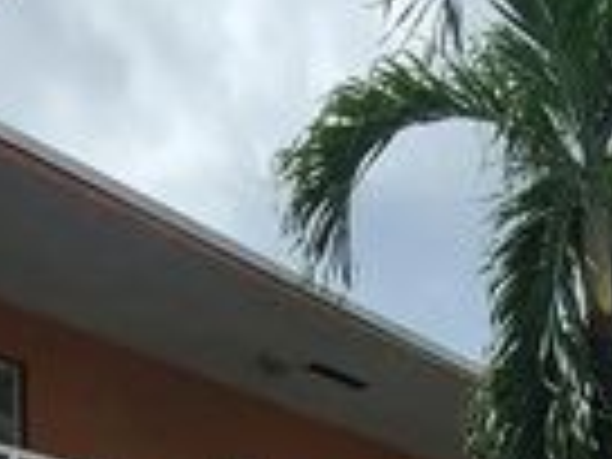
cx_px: 310
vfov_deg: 19.8
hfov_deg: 31.7
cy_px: 742
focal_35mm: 61
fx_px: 1078
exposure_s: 1/3125
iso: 32
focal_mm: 1.74
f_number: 2.2
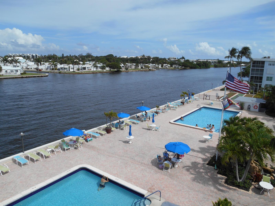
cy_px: 103
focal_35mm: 26
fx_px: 207
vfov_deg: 53.1
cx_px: 138
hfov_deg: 67.3
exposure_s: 1/1600
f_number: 3.4
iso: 80
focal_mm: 4.7
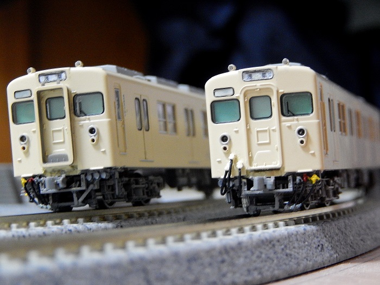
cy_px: 142
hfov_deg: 20.7
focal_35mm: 95
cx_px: 190
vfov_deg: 15.6
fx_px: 1043
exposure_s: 1/6
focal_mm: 17
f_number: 5.2
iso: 800
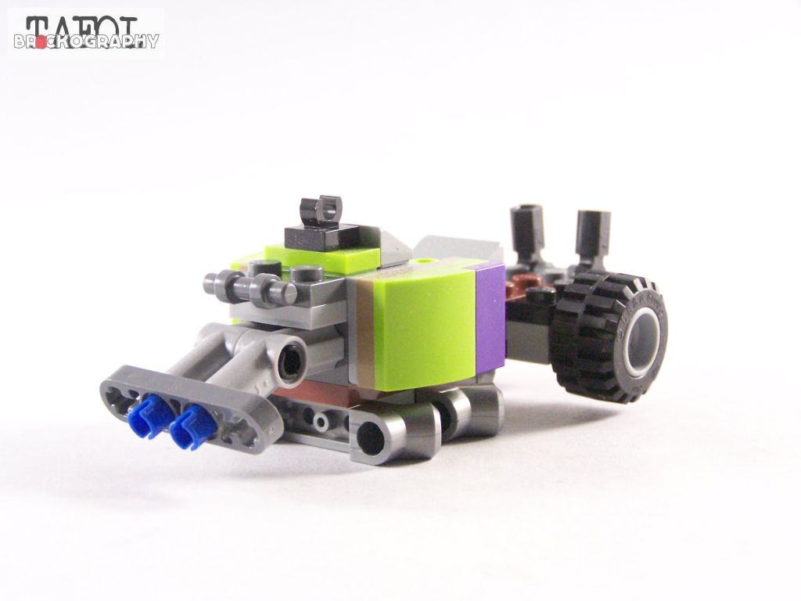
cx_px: 400
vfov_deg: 18.0
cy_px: 300
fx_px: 1897
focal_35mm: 82
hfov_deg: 23.8
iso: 400
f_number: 3.2
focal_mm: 13.7
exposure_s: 1/60
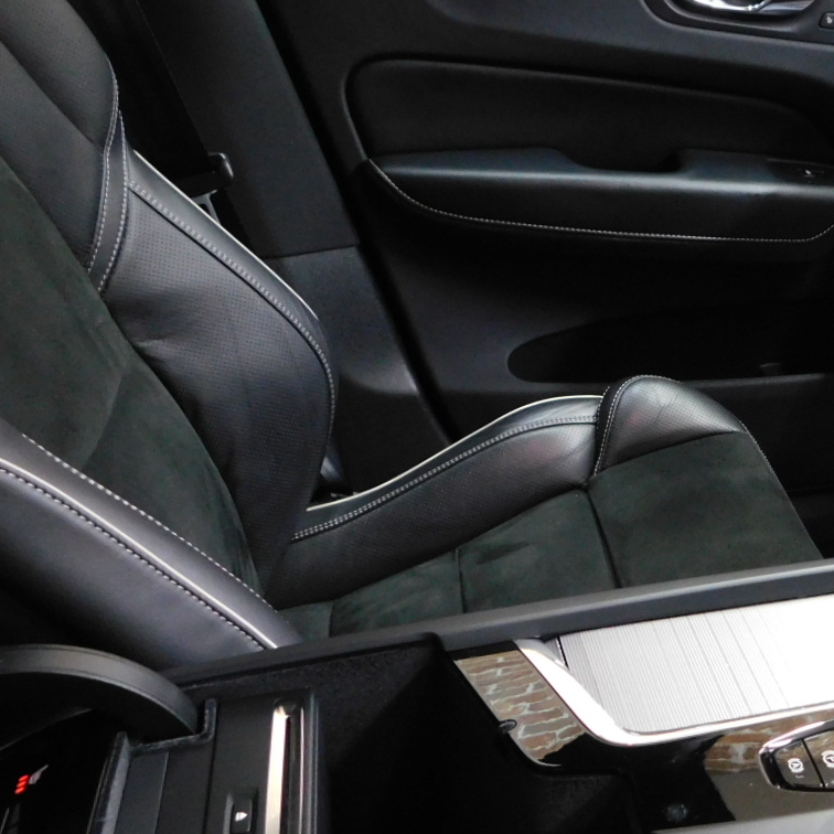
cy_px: 408
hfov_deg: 36.1
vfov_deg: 39.2
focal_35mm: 43
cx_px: 789
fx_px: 1172
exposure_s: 1/10
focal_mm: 4
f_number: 3
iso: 400
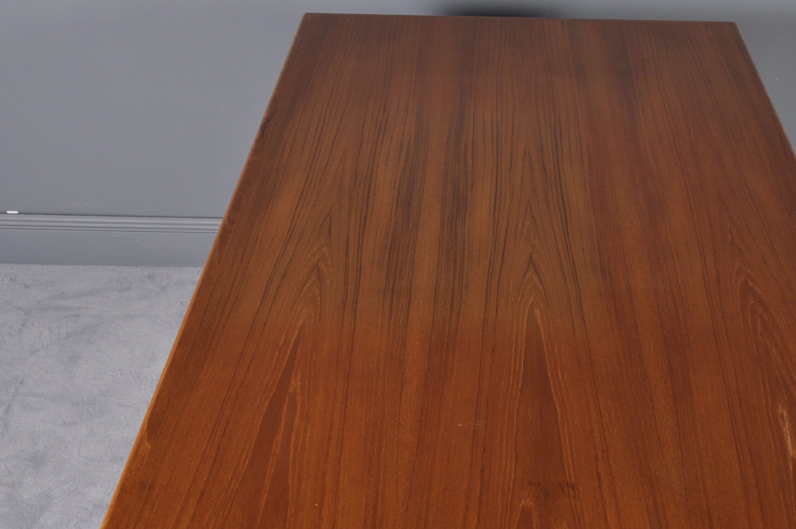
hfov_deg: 36.8
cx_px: 512
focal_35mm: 54
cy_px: 320
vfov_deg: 25.1
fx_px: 1186
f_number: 8
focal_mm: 25
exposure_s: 1/5
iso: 400
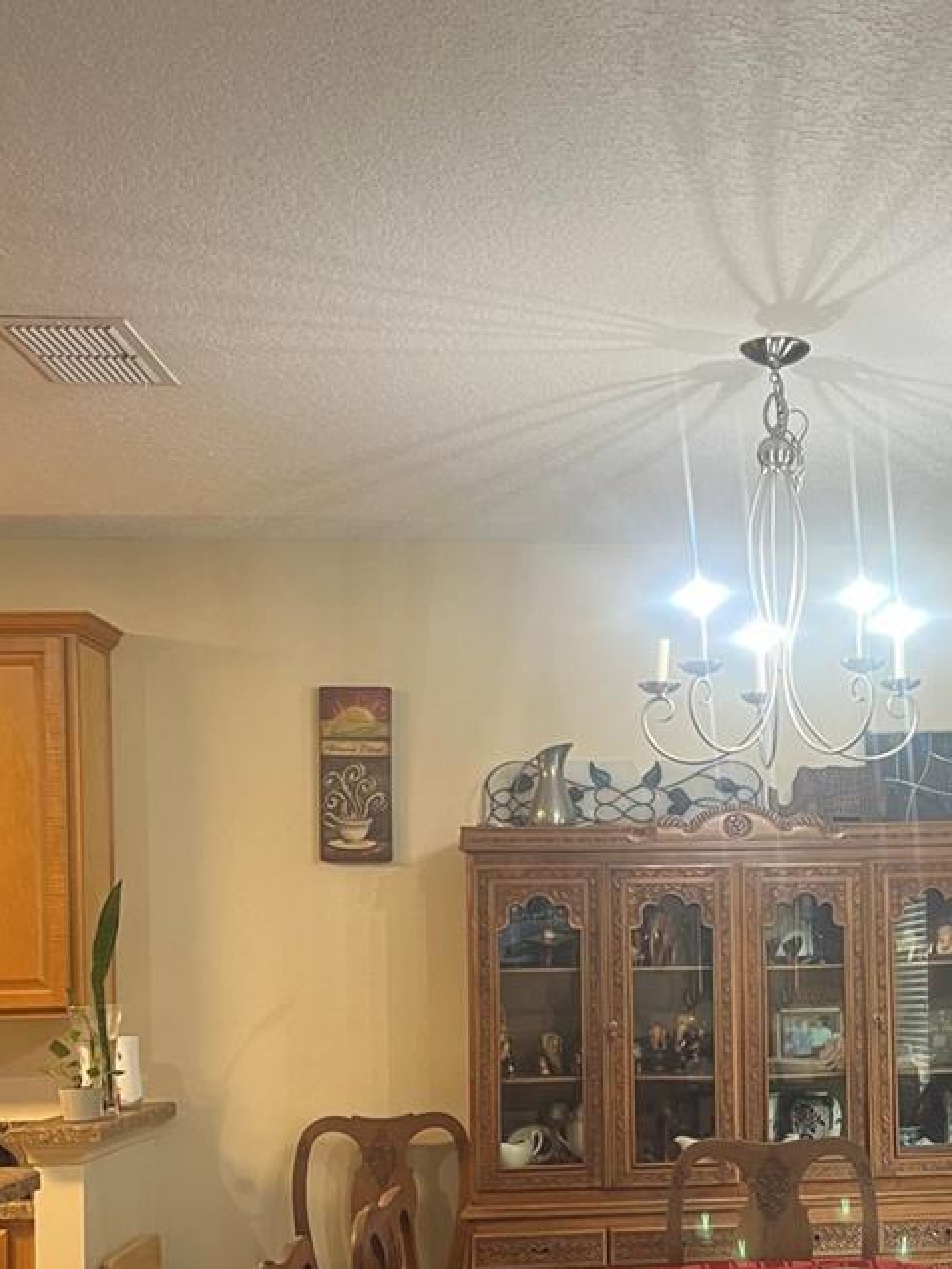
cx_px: 829
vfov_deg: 38.2
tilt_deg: +1.3
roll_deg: +0.7
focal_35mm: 49
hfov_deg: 28.7
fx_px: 1796
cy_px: 908
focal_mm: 5.7
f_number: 1.5
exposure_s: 1/60
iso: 125
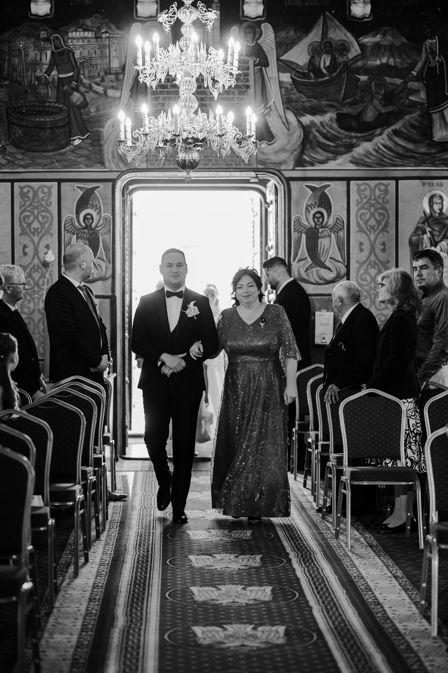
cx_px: 224
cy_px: 336
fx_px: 1589
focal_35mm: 85
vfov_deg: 23.9
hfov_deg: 16.0
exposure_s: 1/250
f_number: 2
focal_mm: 85
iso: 1000
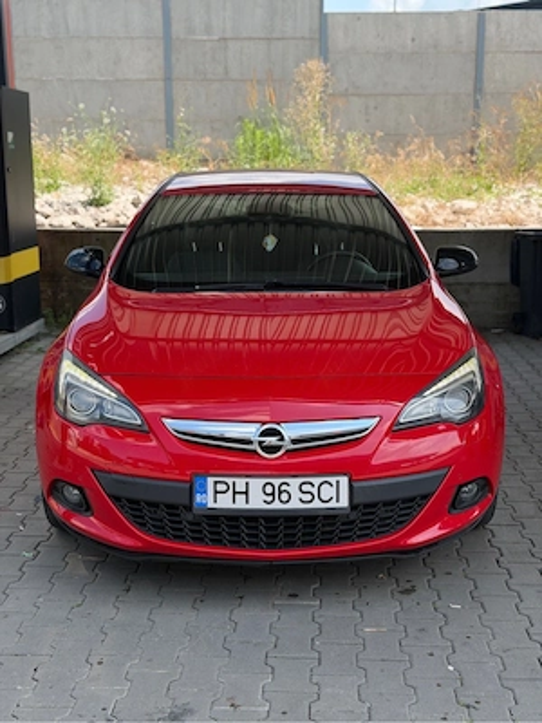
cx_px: 271
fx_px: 1002
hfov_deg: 30.3
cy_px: 362
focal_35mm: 48
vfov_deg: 39.7
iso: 80
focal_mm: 6.76
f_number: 1.78
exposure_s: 1/1838
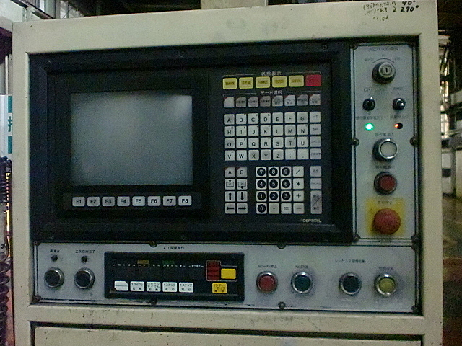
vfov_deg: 40.7
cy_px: 173
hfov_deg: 52.6
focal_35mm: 35
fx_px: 467
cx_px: 231
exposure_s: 1/20
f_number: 3.1
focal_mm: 6.3
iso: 1600
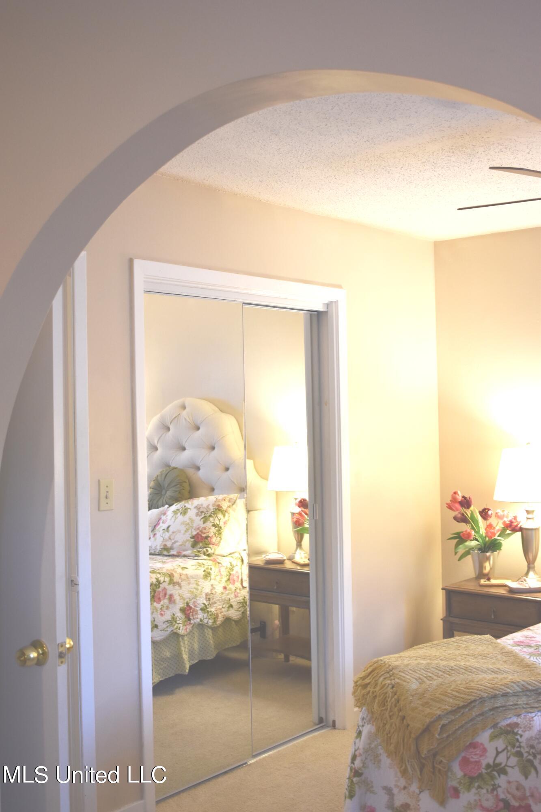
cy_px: 406
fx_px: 947
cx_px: 270
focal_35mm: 42
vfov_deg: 46.4
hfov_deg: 31.9
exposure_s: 1/60
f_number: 4.2
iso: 560
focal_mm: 28
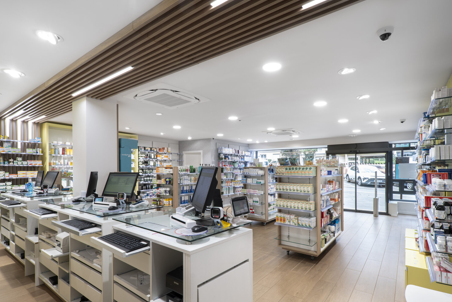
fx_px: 226
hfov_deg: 90.0
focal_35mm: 18
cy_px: 178
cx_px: 225
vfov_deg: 66.9
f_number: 14
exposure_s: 1/1.25
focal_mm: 15
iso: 100
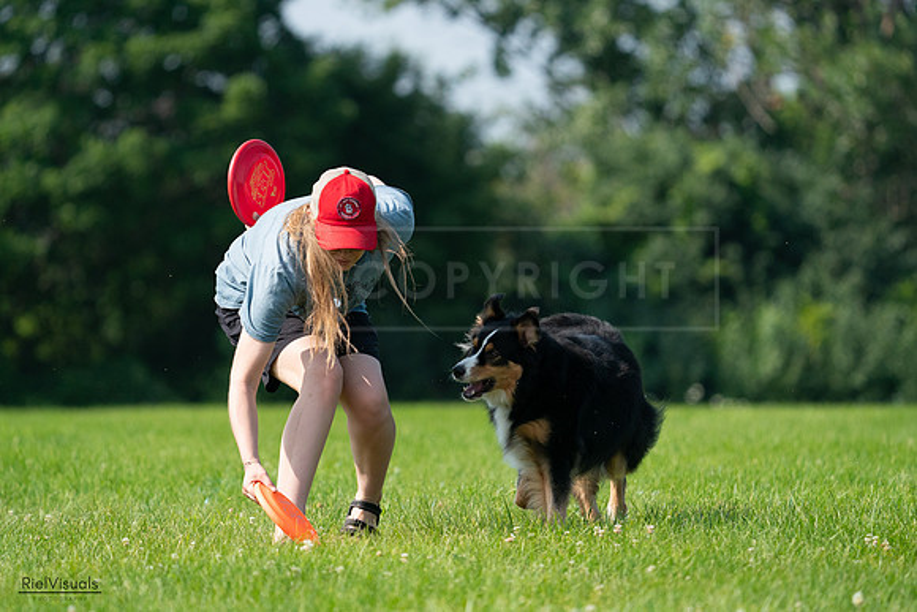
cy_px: 306
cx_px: 458
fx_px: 9223
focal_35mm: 362
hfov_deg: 5.7
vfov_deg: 3.8
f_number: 6.3
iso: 1600
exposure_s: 1/4000
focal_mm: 362
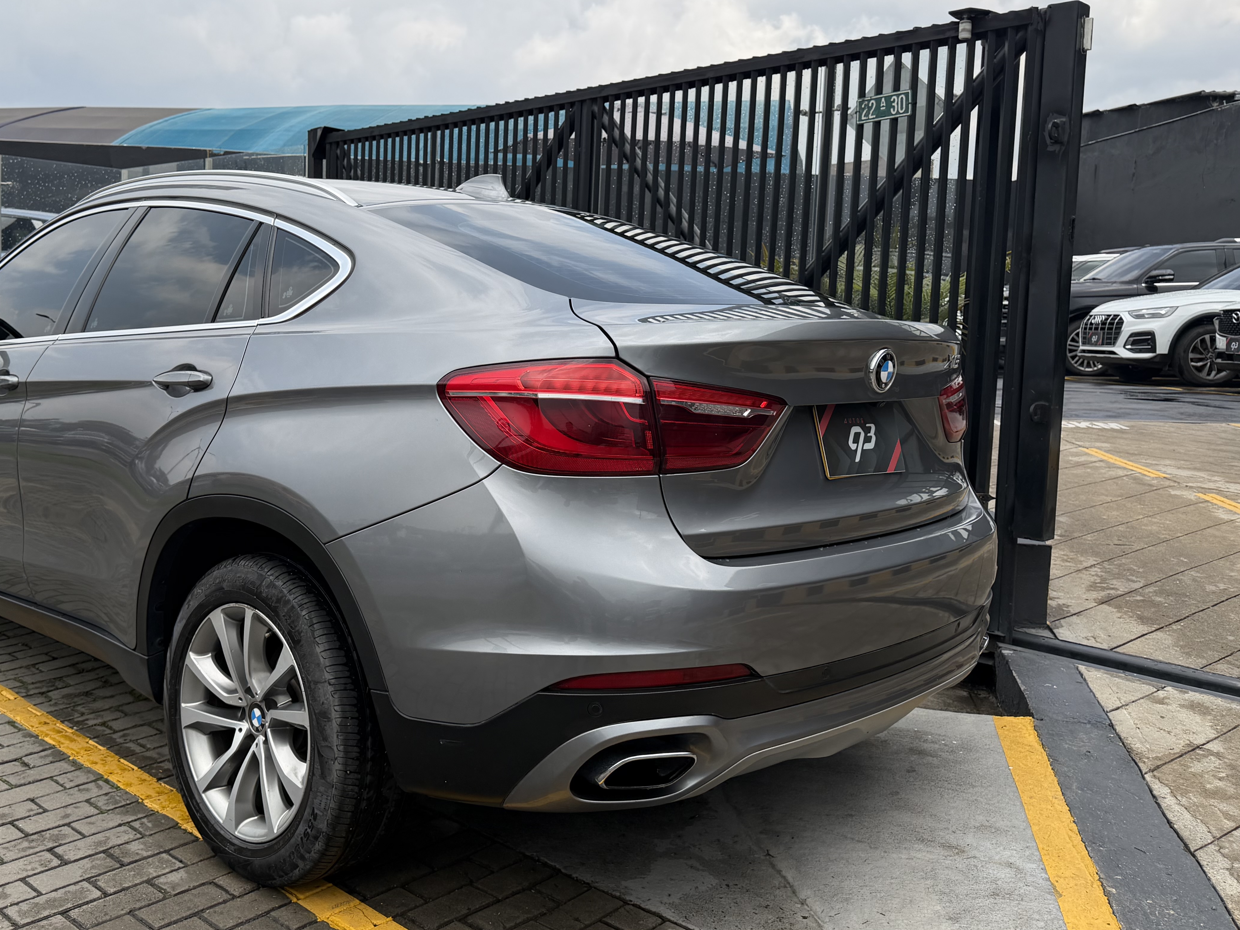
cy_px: 393
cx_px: 467
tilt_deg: -3.8
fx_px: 1182
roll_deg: -0.8
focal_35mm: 33
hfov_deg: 54.7
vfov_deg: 42.8
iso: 80
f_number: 1.78
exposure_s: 1/3279
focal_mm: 6.76
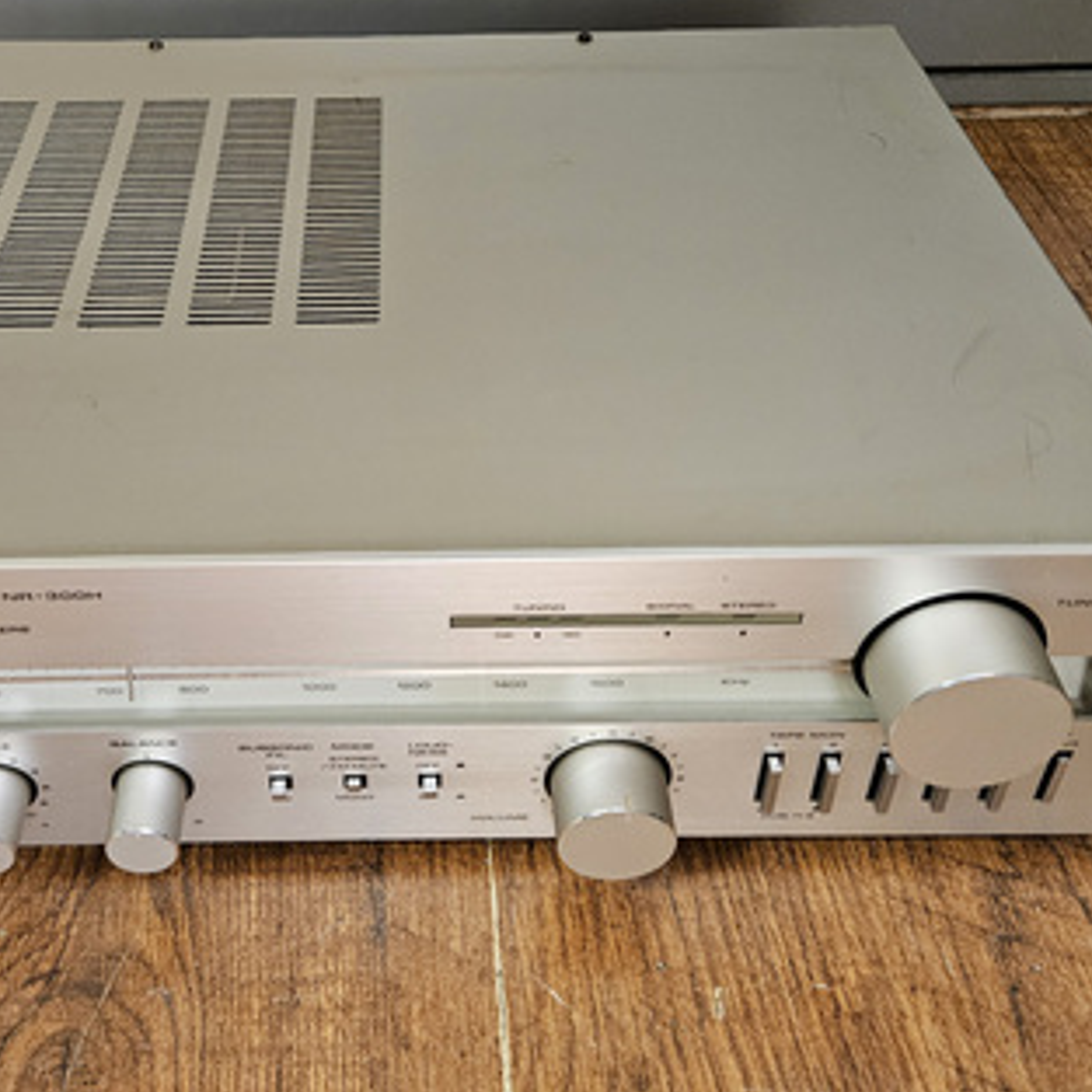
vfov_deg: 42.1
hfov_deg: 42.4
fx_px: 1392
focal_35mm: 39
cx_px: 394
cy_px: 342
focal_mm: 5.4
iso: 1000
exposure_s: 1/100
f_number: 1.8
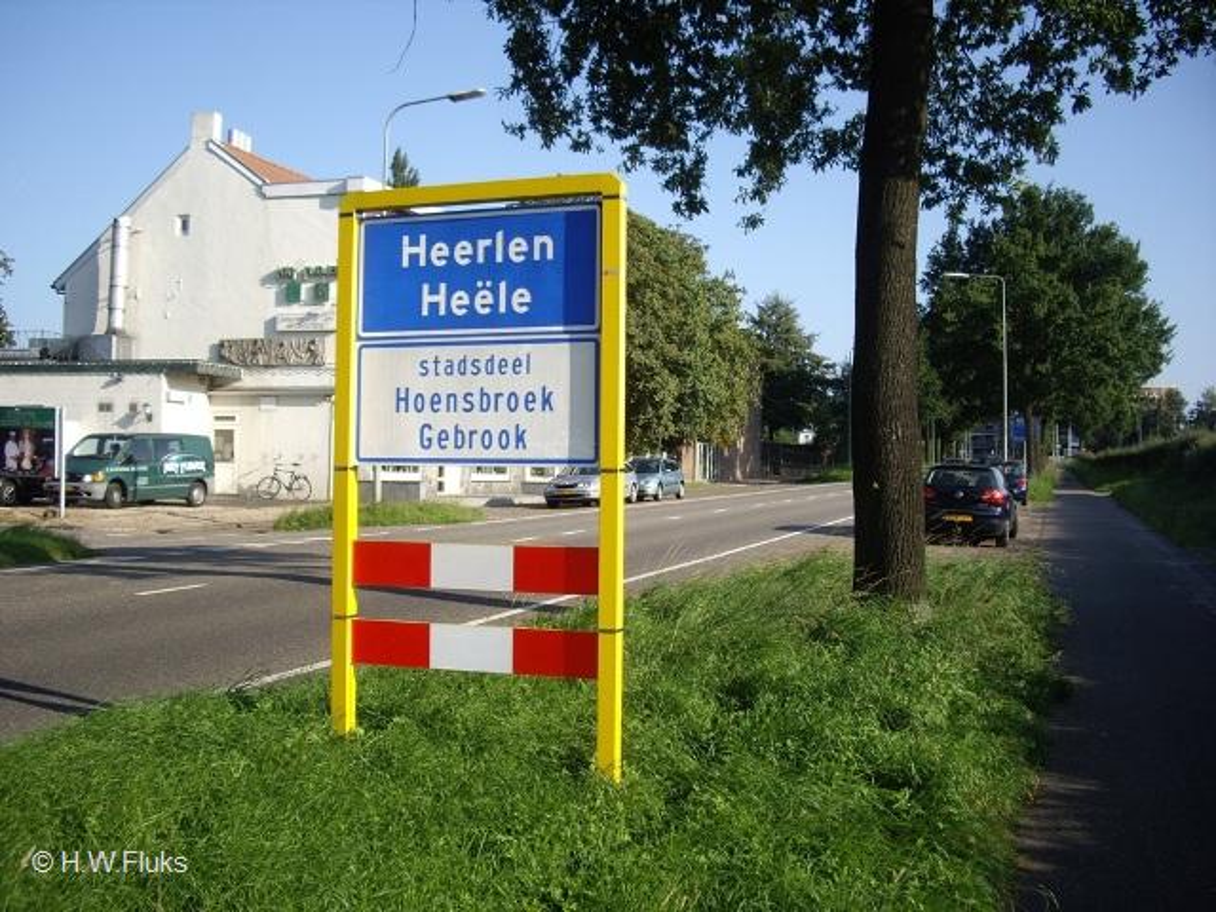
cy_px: 456
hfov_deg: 49.0
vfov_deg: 37.7
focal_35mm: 38
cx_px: 608
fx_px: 1335
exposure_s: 1/500
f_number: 2.8
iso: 64
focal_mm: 7.9
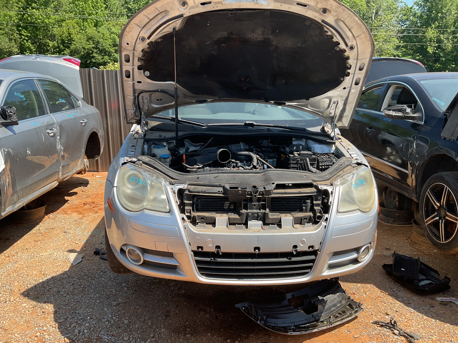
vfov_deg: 48.2
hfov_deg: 61.7
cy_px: 172
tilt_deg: -14.0
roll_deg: +0.6
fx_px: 384
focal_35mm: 29
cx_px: 229
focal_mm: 3
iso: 16
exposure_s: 1/929
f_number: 1.8
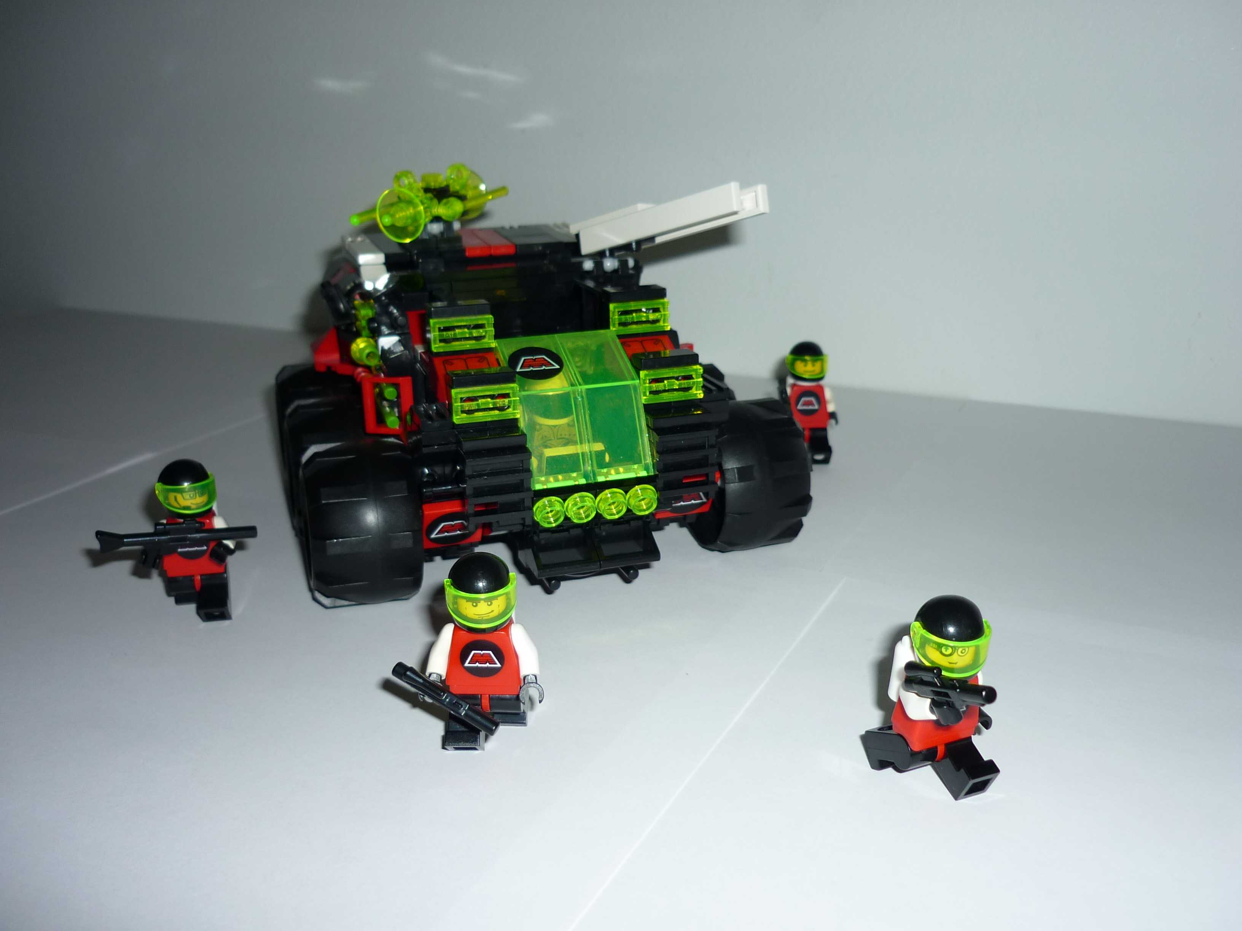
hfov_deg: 55.4
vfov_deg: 42.9
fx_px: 1184
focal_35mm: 33
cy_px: 466
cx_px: 621
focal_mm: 5.5
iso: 100
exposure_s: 1/30
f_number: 2.8
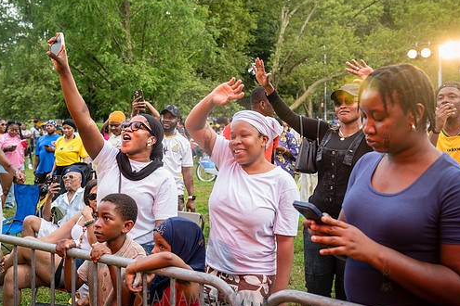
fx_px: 524
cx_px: 206
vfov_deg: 32.6
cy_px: 141
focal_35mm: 41
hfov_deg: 47.3
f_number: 4
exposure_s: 1/400
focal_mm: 35
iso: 1600
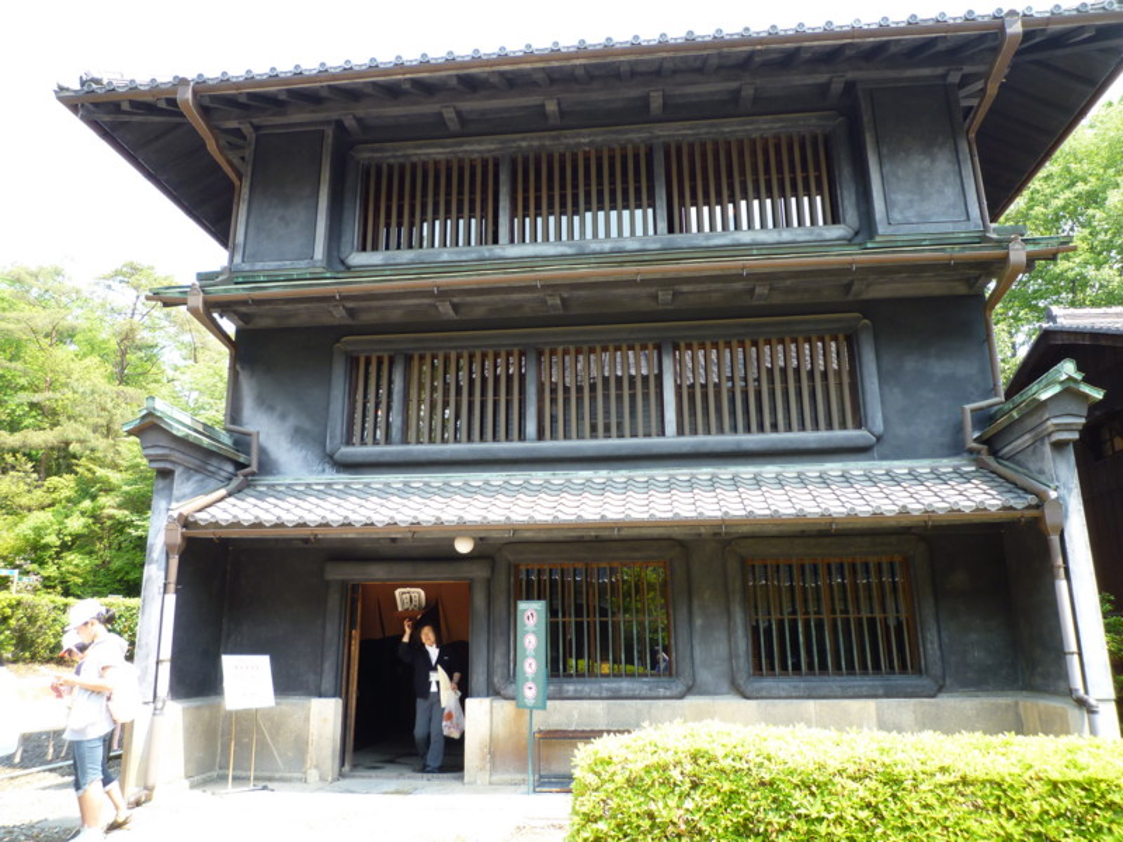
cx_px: 562
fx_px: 811
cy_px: 421
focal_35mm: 25
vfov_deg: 54.9
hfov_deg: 69.4
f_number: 2.8
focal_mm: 4.4
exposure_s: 1/125
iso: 80
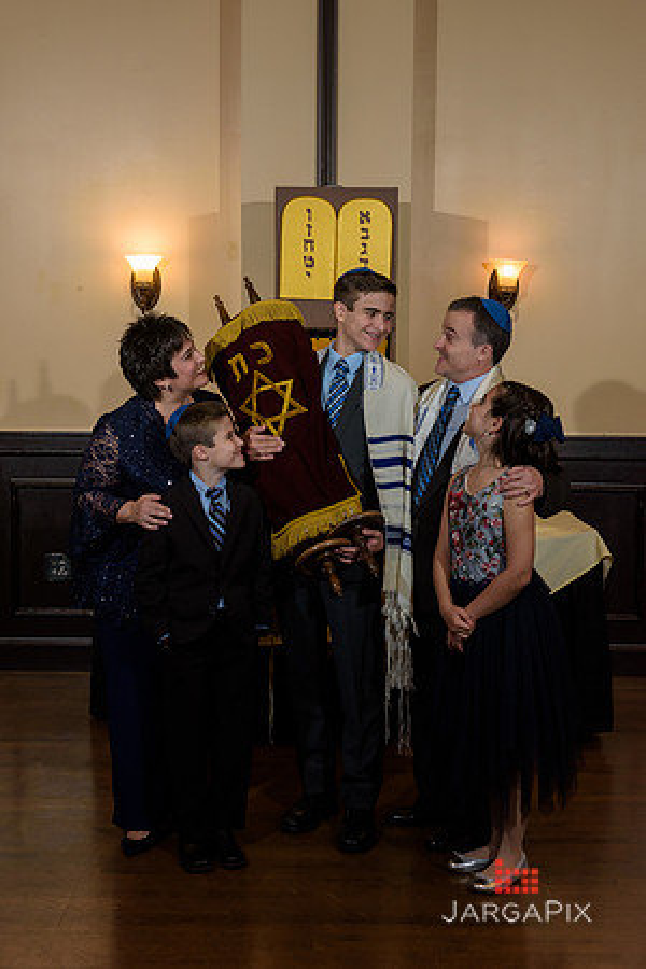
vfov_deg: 34.5
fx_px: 1561
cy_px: 484
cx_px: 323
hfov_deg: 23.4
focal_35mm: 58
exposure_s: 1/125
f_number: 5
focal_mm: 58
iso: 800
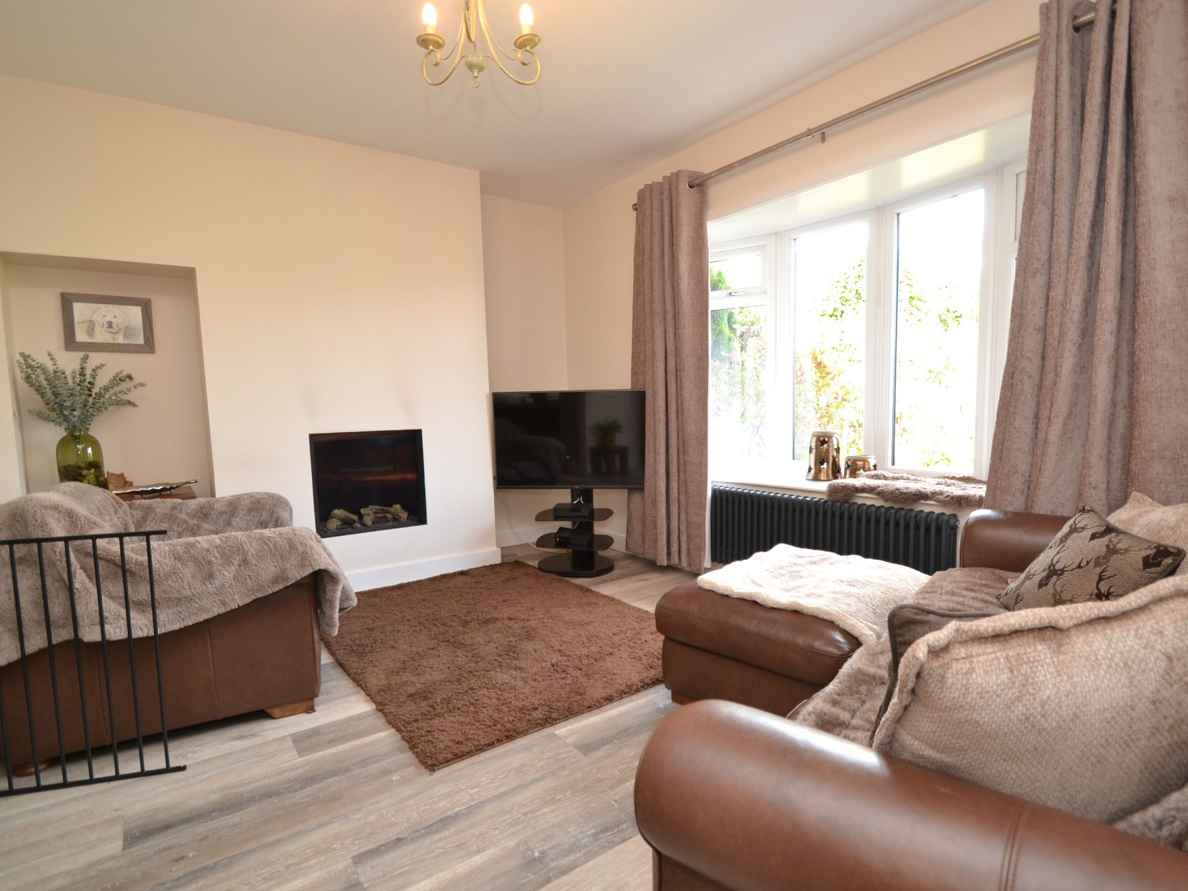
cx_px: 608
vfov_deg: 74.7
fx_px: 583
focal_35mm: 17
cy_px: 458
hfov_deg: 91.0
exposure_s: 1/60
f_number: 3.5
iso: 500
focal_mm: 10
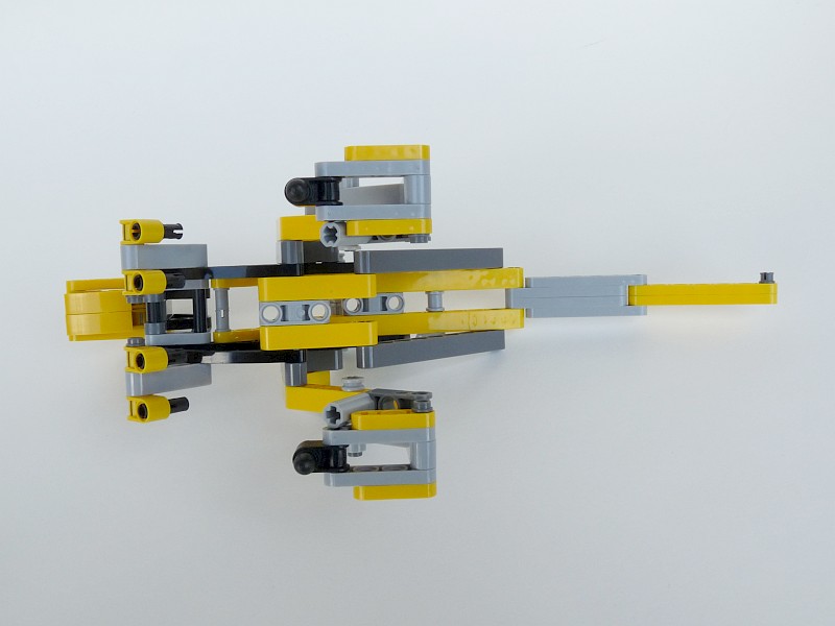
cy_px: 313
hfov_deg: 54.0
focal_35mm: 34
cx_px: 418
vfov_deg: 41.8
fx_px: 820
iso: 100
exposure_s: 1/50
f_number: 8
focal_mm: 6
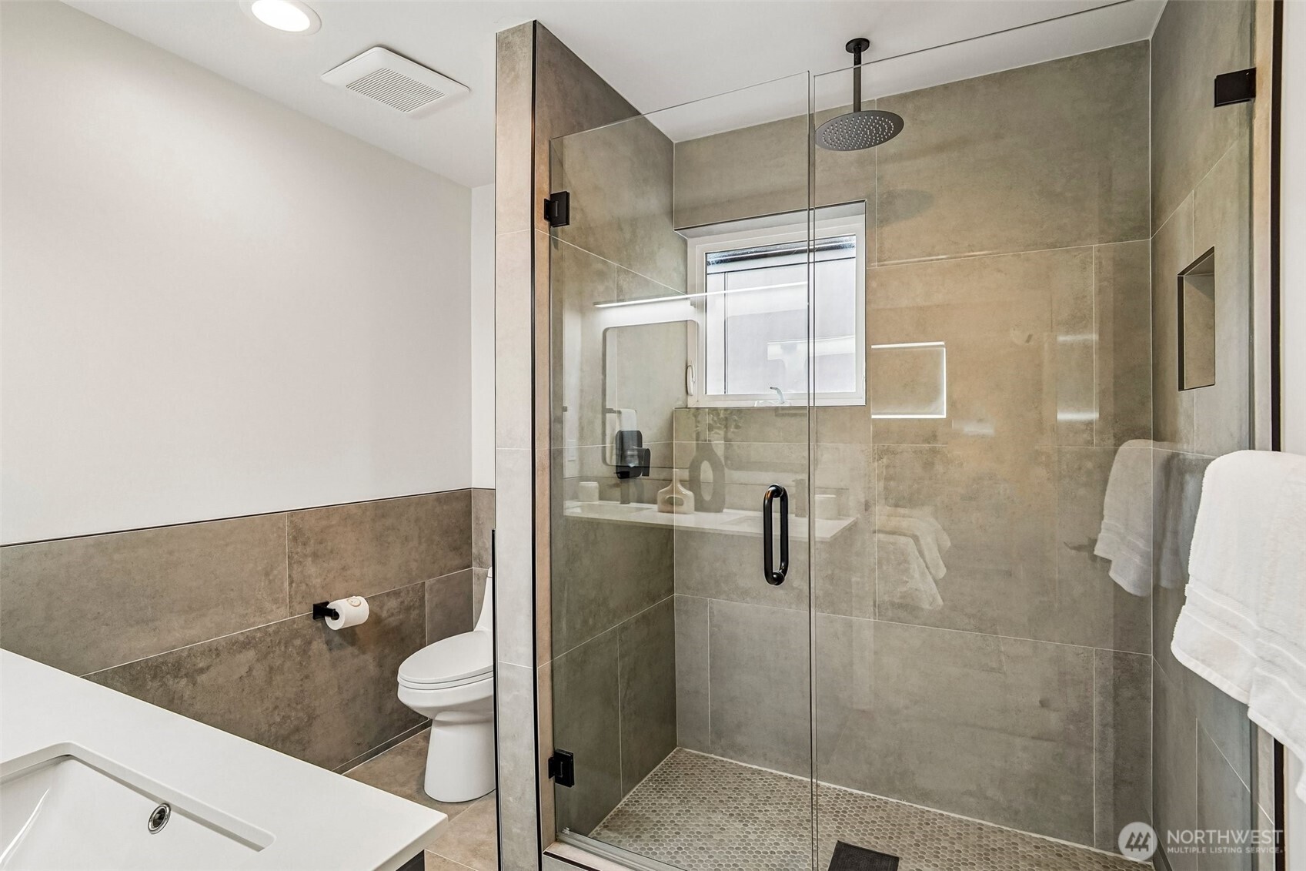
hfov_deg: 96.7
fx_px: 580
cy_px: 436
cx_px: 653
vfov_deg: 73.7
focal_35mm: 16
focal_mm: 16
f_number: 8
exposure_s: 1/30
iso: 1600
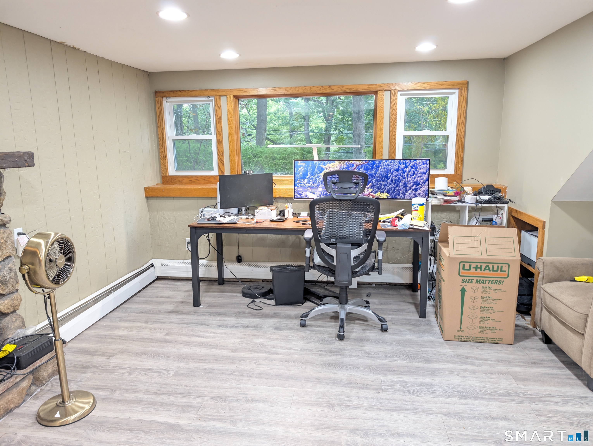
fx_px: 412
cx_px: 296
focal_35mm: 24
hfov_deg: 71.5
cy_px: 223
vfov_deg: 56.9
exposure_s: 1/60
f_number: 1.68
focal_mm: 6.9
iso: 477
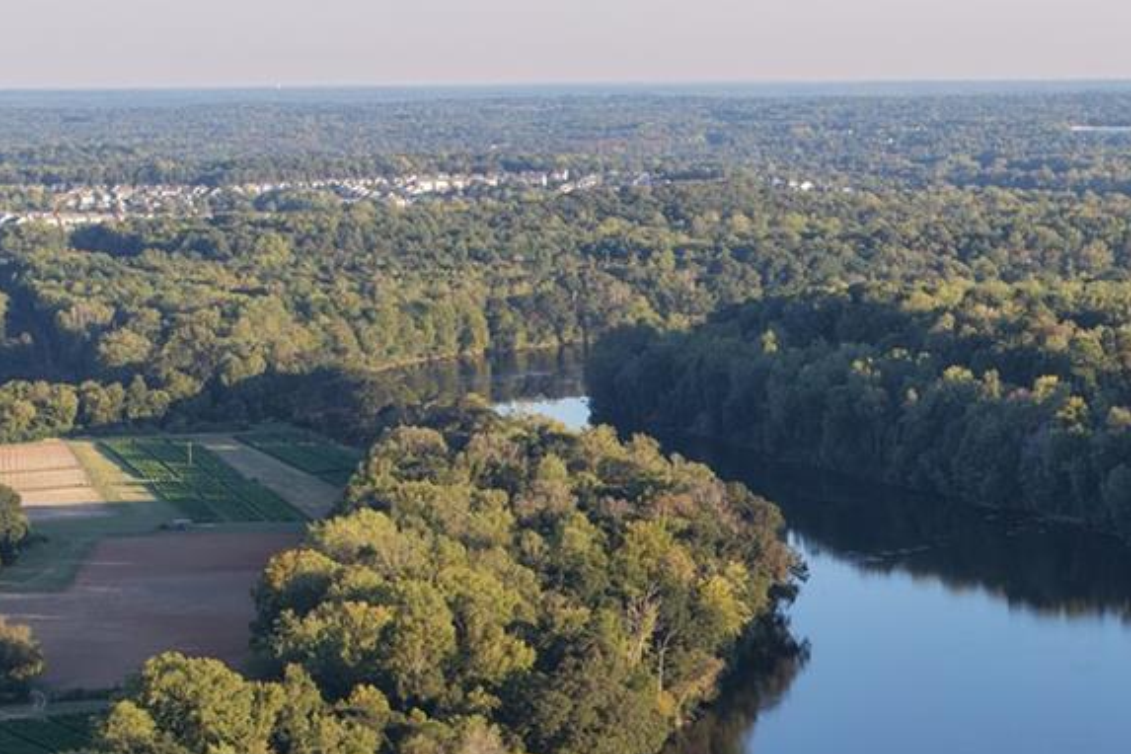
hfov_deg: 19.7
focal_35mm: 100
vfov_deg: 13.4
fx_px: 3141
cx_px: 1165
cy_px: 806
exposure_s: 1/640
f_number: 2.8
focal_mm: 14.45
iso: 250
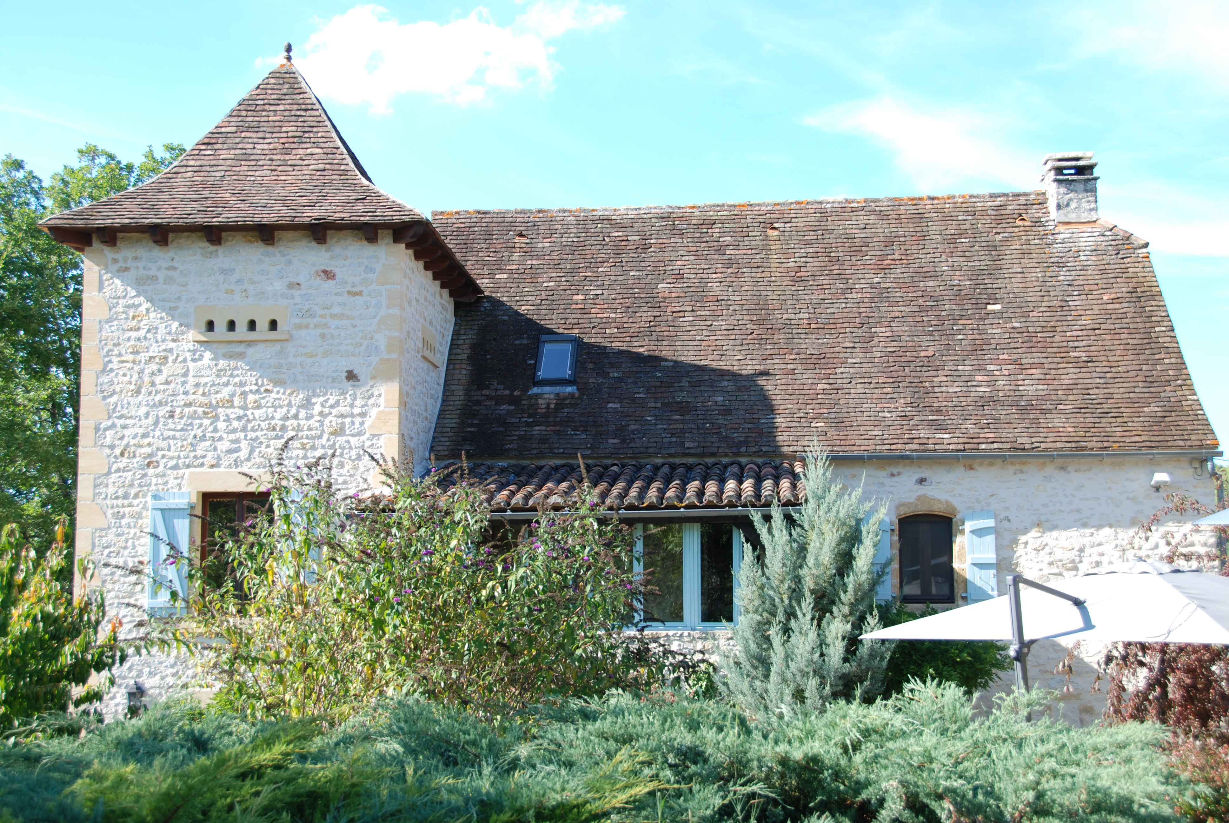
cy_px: 412
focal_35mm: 46
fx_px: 1589
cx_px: 614
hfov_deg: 42.3
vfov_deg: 29.0
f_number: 5.6
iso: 100
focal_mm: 31
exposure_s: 1/125
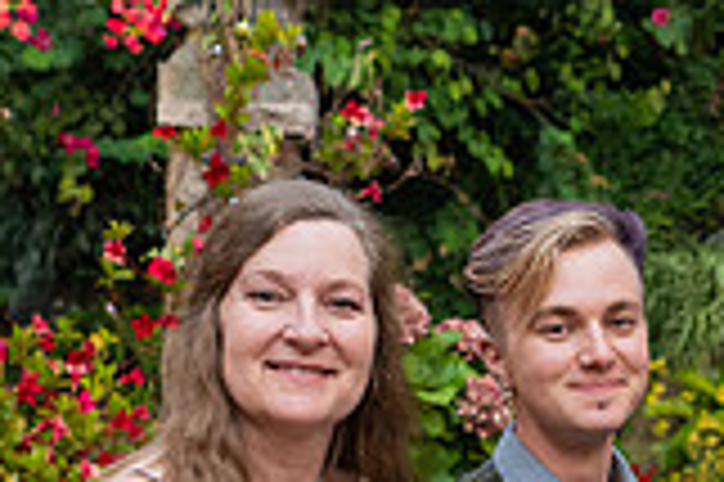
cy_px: 601
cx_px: 823
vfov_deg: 13.1
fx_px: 2029
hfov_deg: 19.3
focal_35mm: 101
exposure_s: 1/200
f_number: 3.2
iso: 500
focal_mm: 28
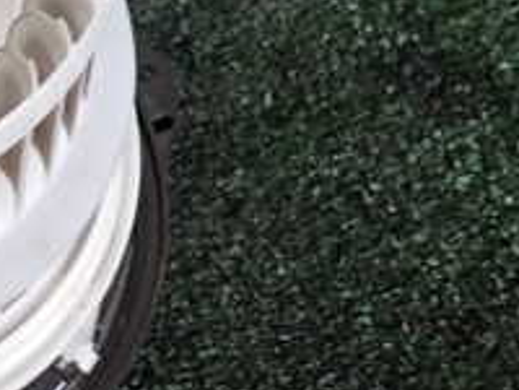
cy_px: 34
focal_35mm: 90
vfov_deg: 16.2
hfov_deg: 19.7
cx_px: -192
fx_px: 1349
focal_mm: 5.4
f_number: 2.3
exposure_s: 1/30
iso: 200
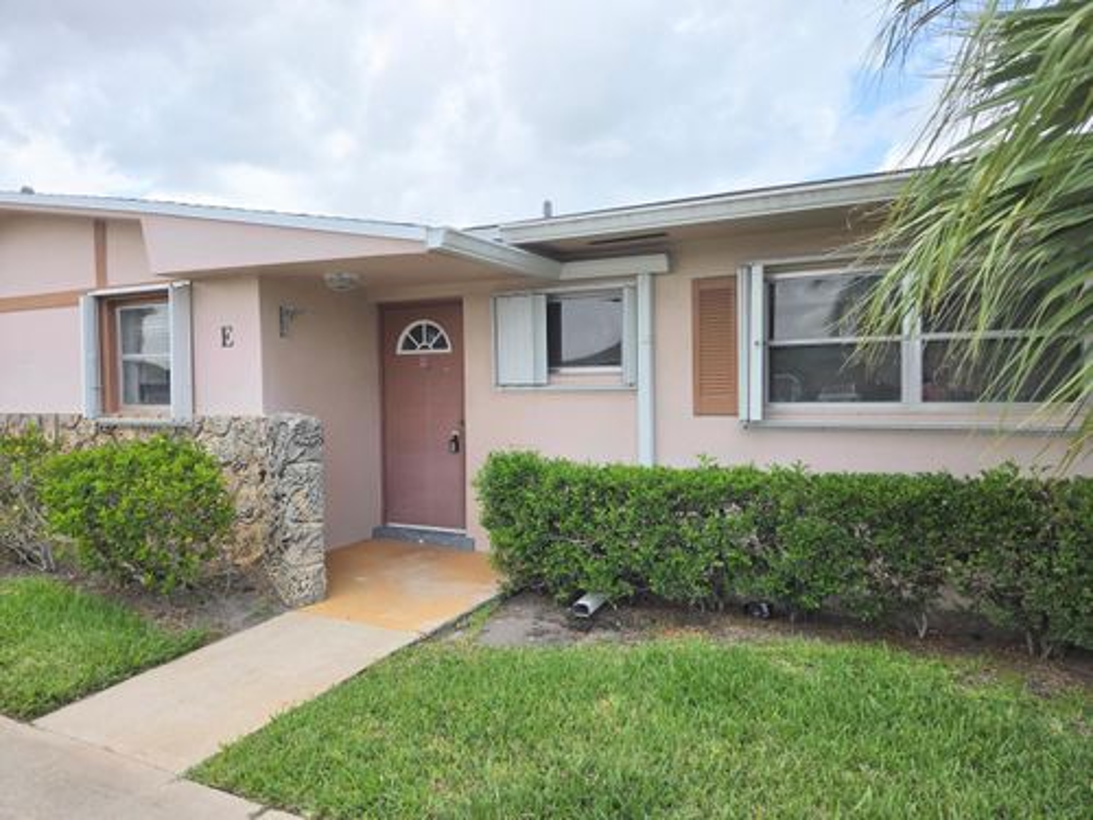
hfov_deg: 73.9
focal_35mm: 23
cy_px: 410
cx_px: 546
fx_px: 726
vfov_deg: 58.9
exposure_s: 1/3034
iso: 80
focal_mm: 5.4
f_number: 1.8
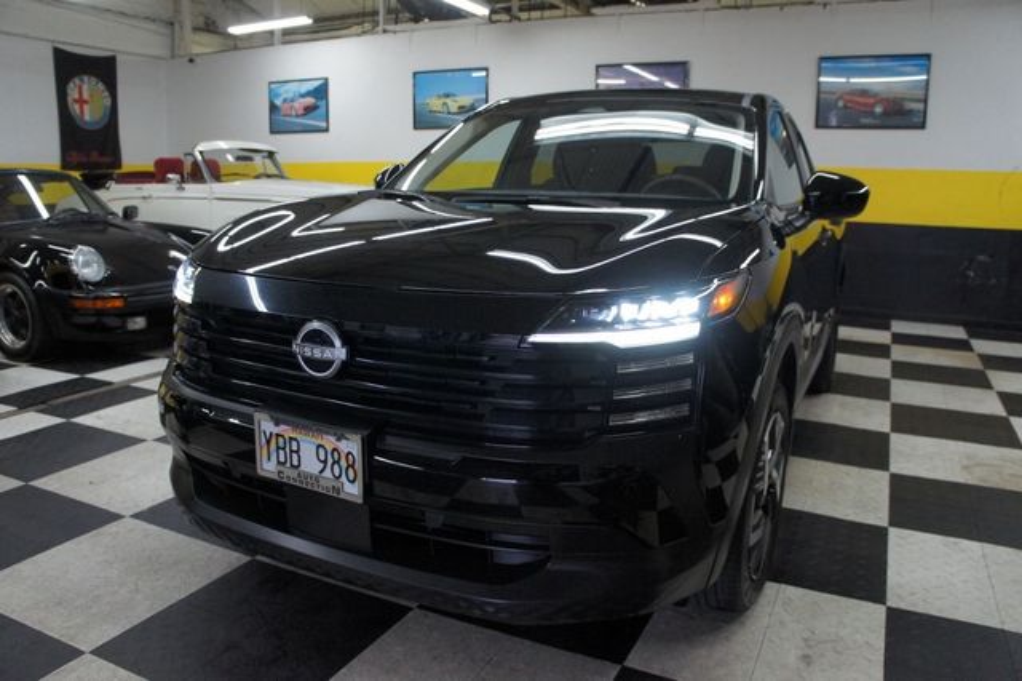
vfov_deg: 47.9
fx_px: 766
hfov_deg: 67.4
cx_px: 511
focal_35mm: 27
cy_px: 340
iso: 1600
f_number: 3.5
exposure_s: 1/200
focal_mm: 18
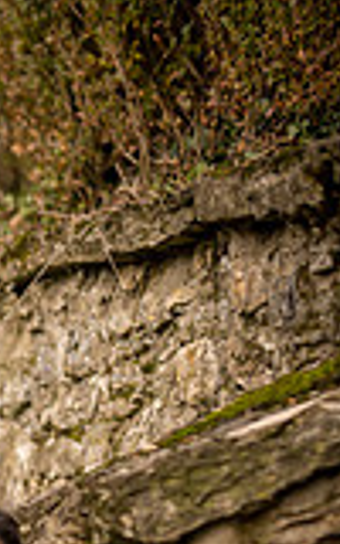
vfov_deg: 6.6
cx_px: -139
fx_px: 4685
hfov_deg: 4.1
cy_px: 728
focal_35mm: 316
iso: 200
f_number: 2.8
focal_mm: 110
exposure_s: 1/200
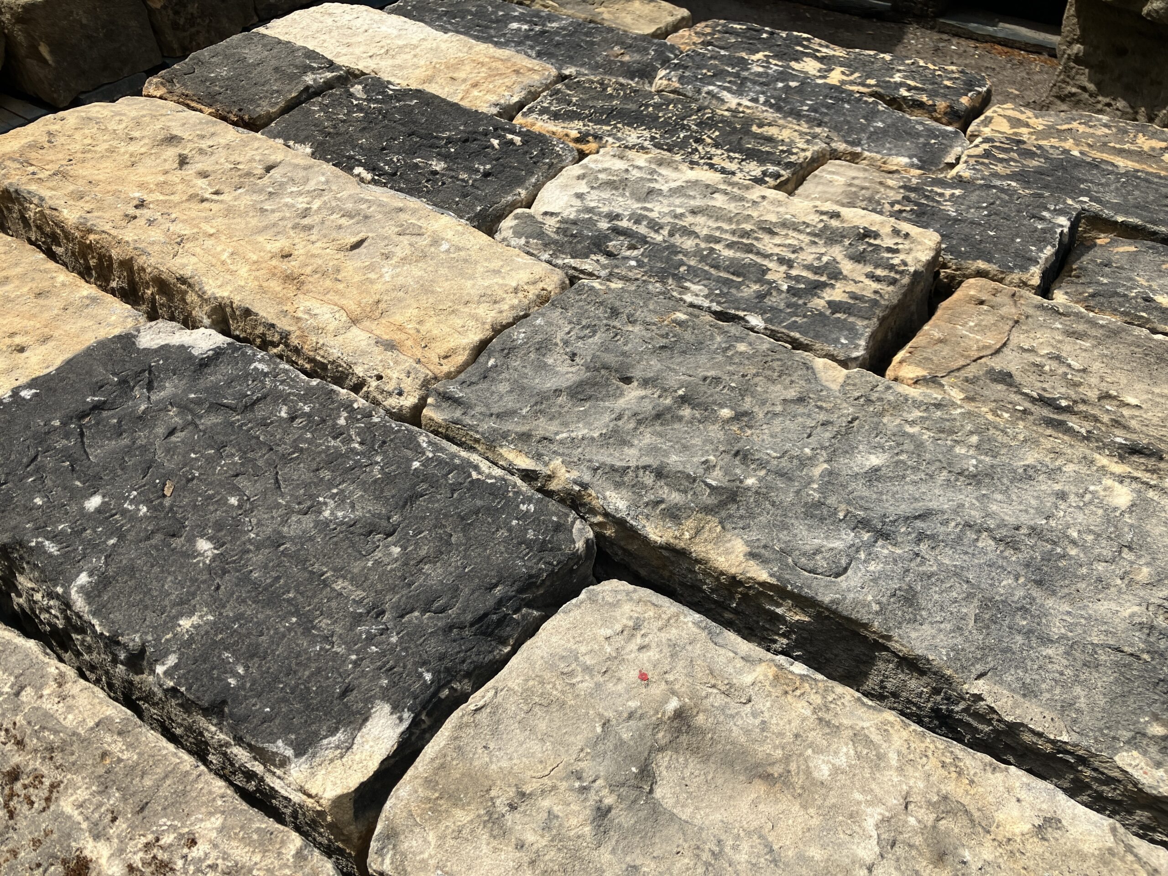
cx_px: 584
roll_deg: +1.5
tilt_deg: -41.4
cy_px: 438
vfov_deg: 49.7
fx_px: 945
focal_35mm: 28
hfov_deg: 63.4
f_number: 1.8
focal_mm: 3.99
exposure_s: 1/1946
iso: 32
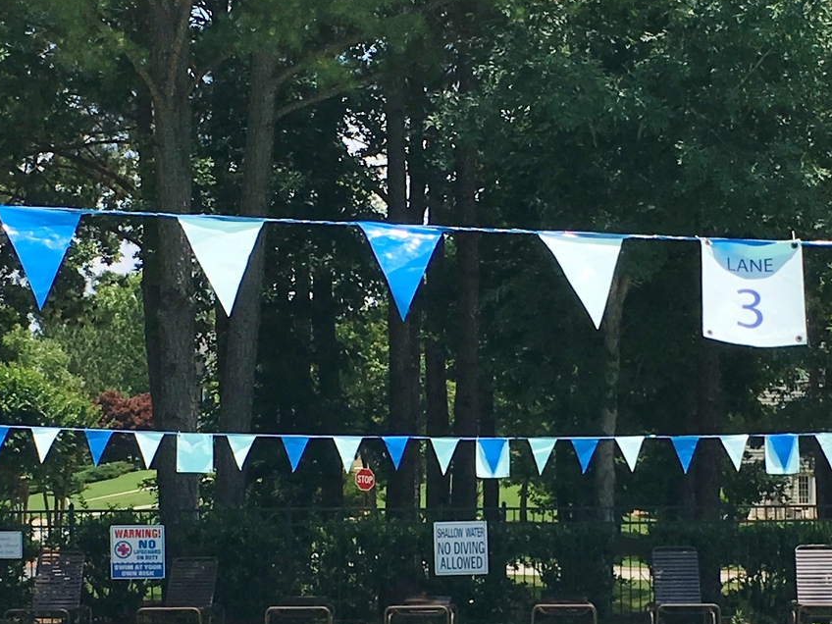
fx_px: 2524
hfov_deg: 18.7
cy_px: 520
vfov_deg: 14.0
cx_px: 573
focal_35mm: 105
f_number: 2.2
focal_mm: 4.15
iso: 25
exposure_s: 1/2024
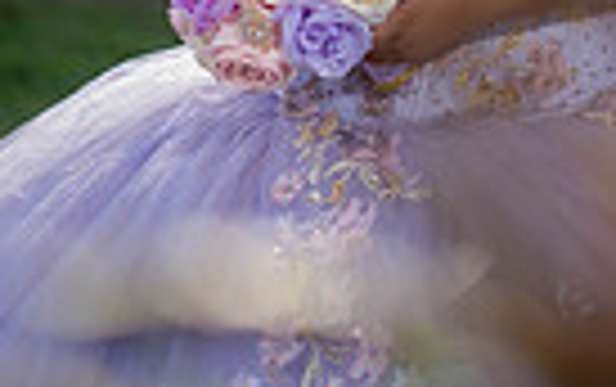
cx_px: 445
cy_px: -513
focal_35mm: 284
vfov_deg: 4.5
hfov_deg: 7.4
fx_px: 4774
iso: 125
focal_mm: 85
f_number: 1.8
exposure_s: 1/2000
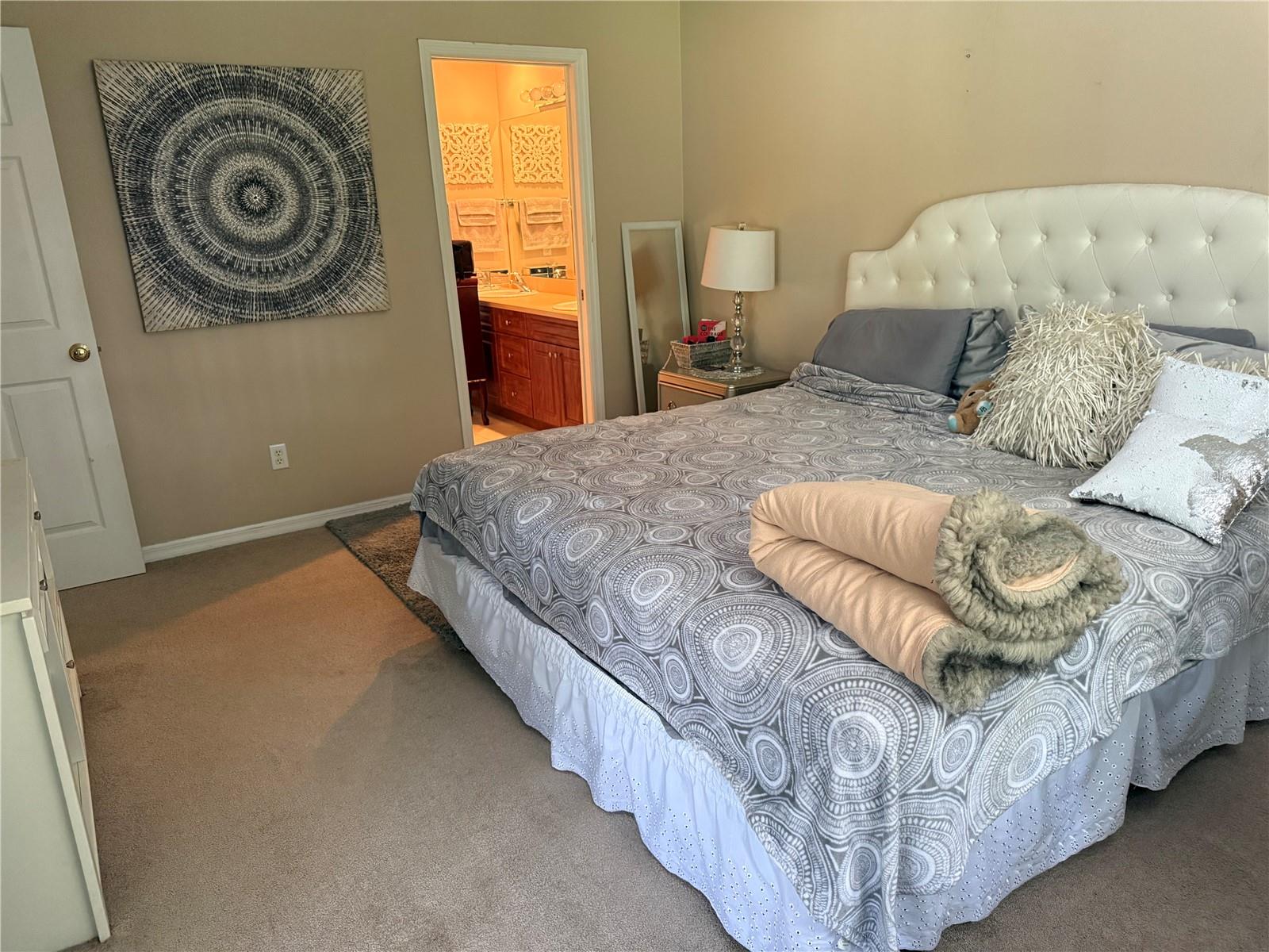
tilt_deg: -17.0
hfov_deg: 71.6
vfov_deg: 56.8
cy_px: 476
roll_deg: +2.6
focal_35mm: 24
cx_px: 634
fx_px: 880
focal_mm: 6.76
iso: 640
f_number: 1.78
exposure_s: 1/60
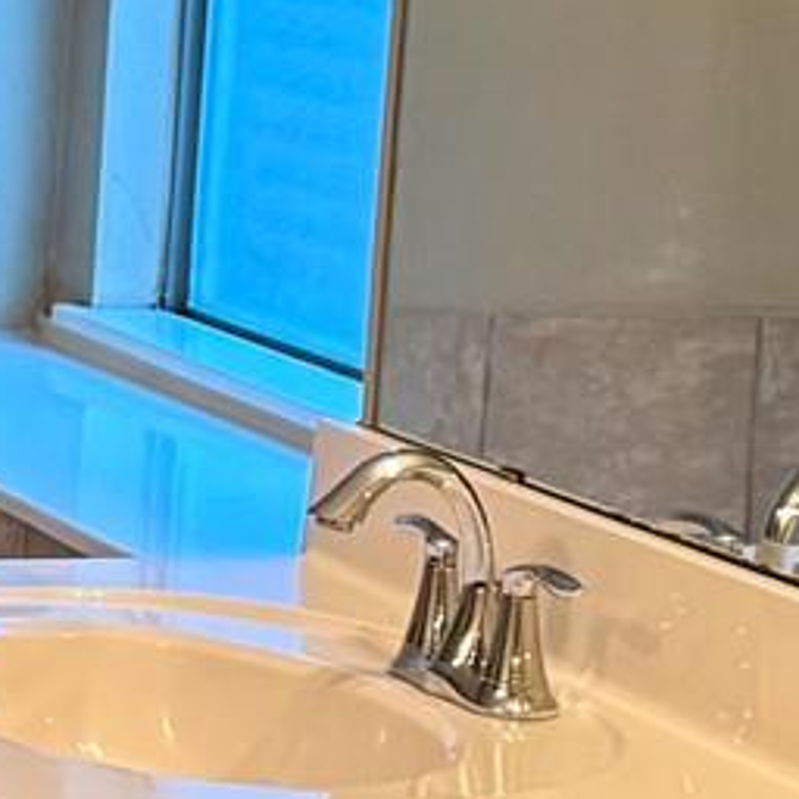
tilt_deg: -9.4
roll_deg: -1.9
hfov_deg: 9.8
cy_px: 468
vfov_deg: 10.3
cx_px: -643
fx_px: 4439
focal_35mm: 170
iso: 500
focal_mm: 6.76
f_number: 1.78
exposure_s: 1/60
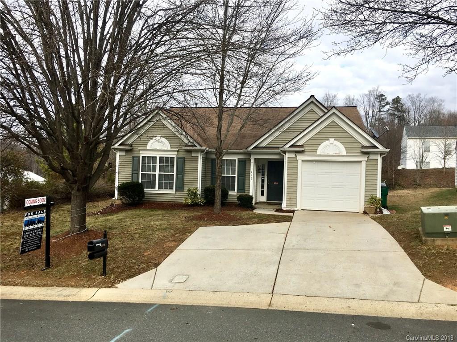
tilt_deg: +2.0
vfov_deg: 48.2
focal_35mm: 29
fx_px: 383
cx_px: 228
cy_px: 171
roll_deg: -2.9
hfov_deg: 61.7
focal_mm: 4.15
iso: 25
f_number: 2.2
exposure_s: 1/986
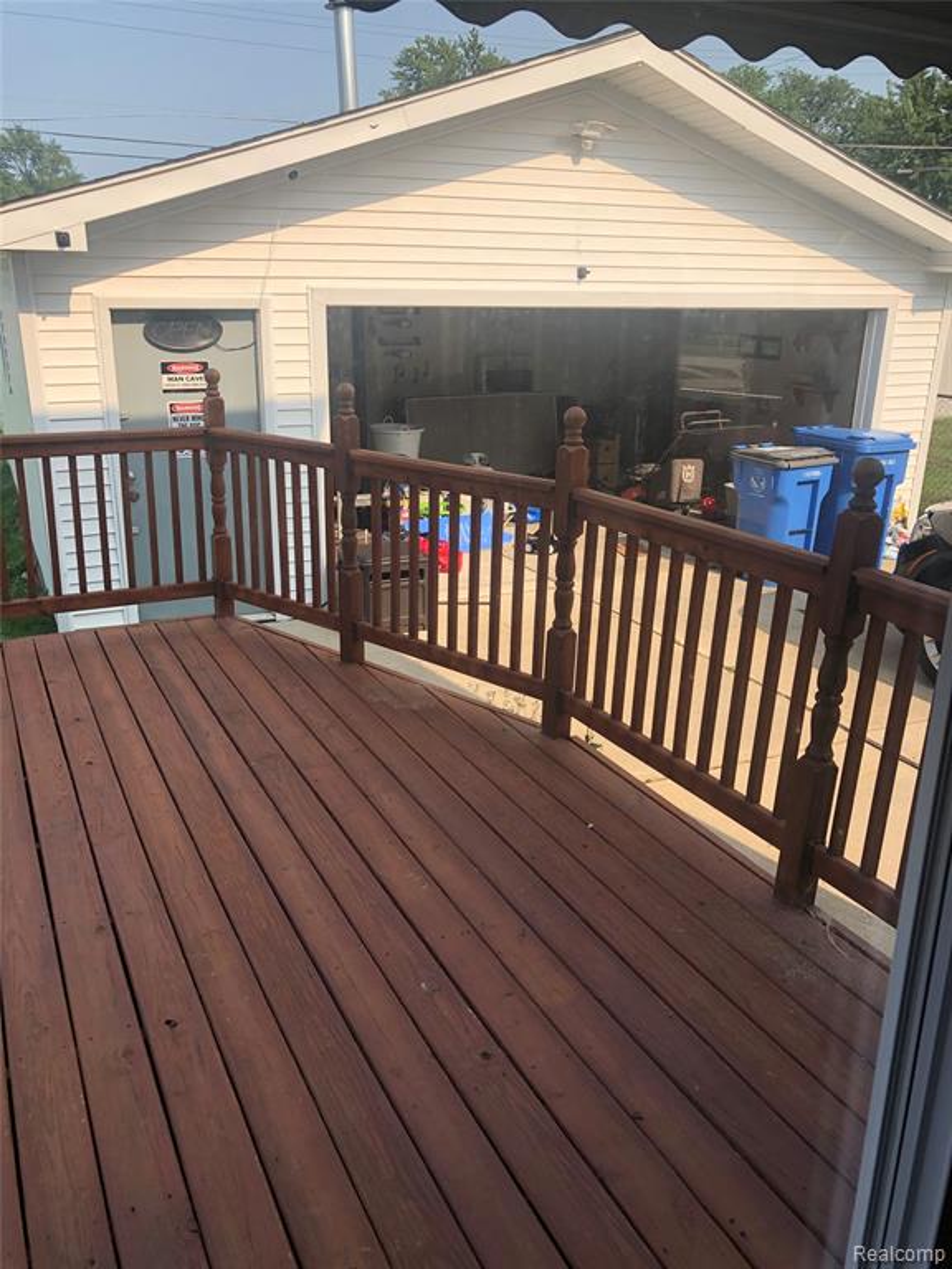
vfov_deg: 63.4
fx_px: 1027
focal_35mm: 28
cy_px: 634
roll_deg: +0.3
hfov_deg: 49.7
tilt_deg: -18.6
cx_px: 476
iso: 20
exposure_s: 1/979
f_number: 1.8
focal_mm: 3.99
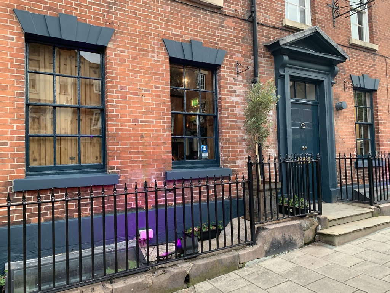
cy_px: 146
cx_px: 195
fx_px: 293
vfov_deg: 53.1
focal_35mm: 26
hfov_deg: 67.3
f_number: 1.8
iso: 125
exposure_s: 1/60
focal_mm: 4.25
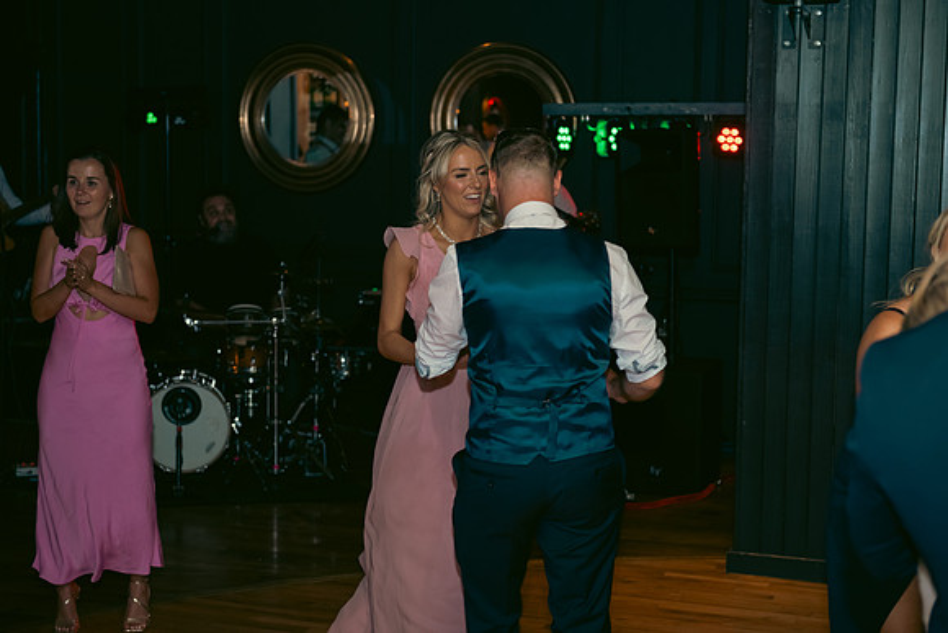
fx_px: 1633
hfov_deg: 32.4
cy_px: 316
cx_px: 474
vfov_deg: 21.9
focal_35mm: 62
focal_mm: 62
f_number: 3.5
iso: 640
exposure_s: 1/160
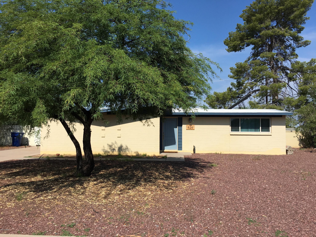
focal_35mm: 29
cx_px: 158
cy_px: 118
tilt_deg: +4.0
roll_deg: -0.8
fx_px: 265
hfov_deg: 61.7
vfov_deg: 48.2
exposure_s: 1/2747
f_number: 2.2
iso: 25
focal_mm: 4.15
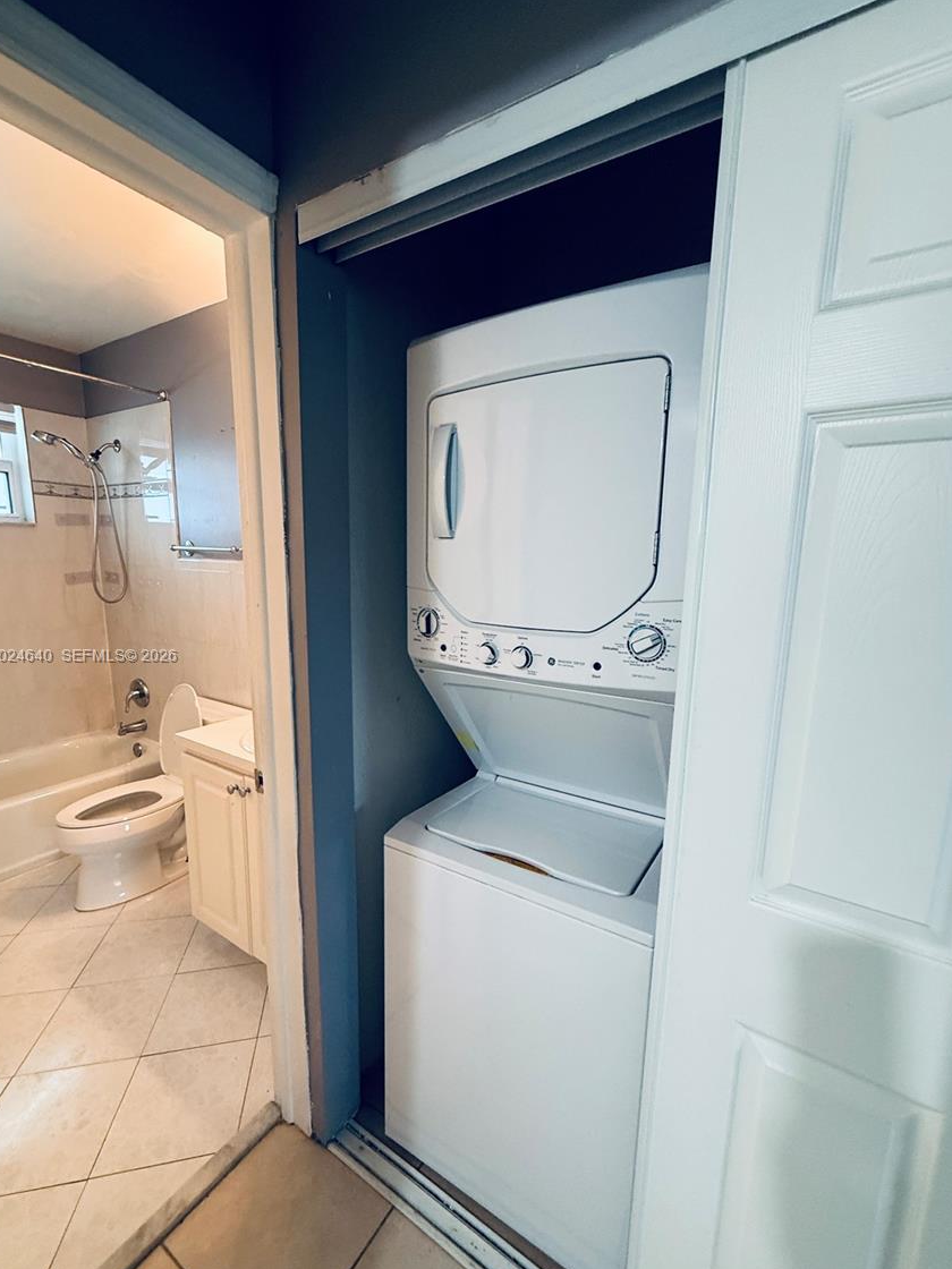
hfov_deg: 81.7
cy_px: 657
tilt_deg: -10.3
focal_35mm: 15
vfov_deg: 98.1
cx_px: 477
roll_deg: -1.9
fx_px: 550
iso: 400
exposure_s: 1/60
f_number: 2.2
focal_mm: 2.22
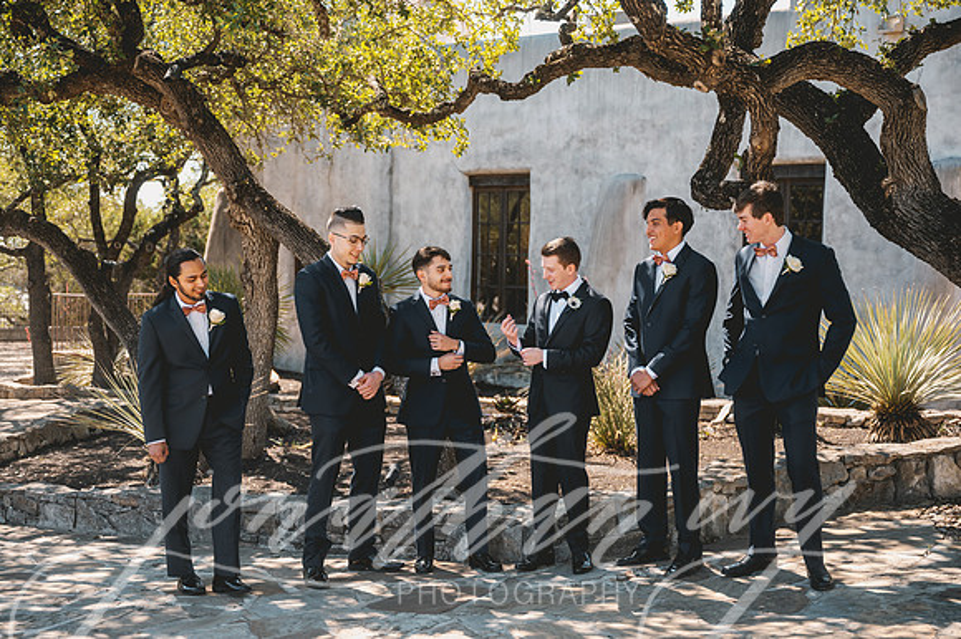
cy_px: 320
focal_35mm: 49
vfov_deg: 27.5
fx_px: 1307
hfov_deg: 40.4
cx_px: 480
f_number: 2.8
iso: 160
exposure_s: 1/800
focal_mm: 49
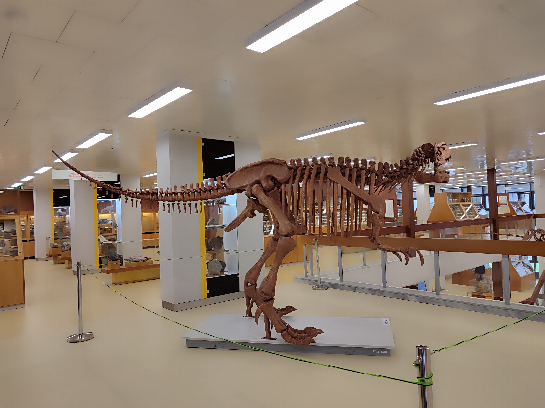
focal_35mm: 25
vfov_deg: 54.9
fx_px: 394
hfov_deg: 69.4
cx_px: 272
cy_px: 204
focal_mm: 5.95
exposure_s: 1/50
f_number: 1.89
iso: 88
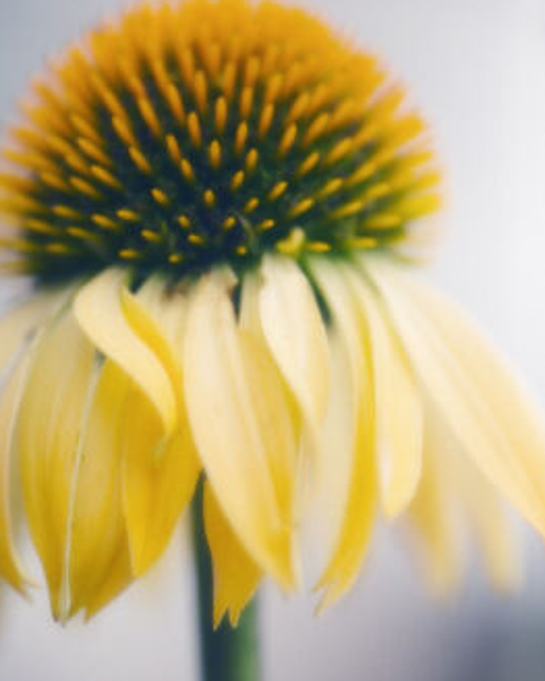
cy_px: 368
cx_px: 271
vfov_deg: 10.8
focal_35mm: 180
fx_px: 3622
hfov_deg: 8.6
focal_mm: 105
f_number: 3.2
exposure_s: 1/250
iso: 100
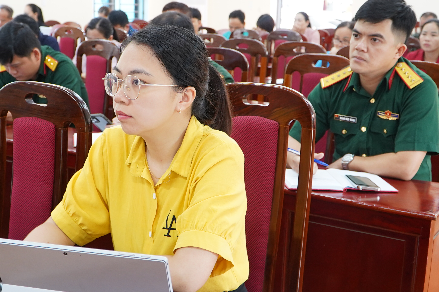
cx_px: 176
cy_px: 145
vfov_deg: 27.5
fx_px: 597
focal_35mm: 49
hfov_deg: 40.2
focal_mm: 24
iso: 1000
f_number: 4
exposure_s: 1/40
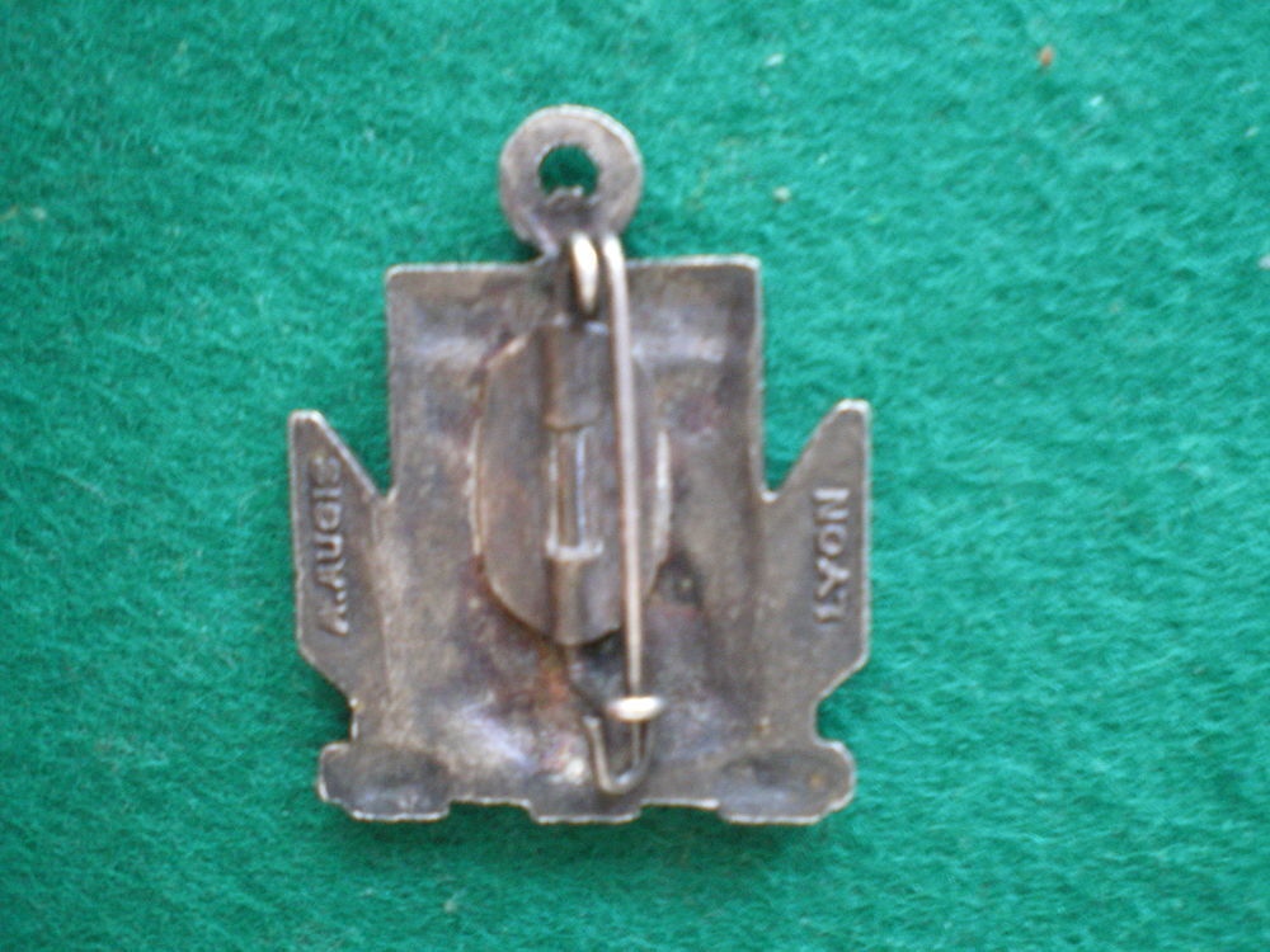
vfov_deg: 37.7
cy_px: 476
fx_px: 1394
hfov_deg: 49.0
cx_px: 635
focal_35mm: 38
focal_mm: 6.3
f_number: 3.1
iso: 400
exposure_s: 1/5
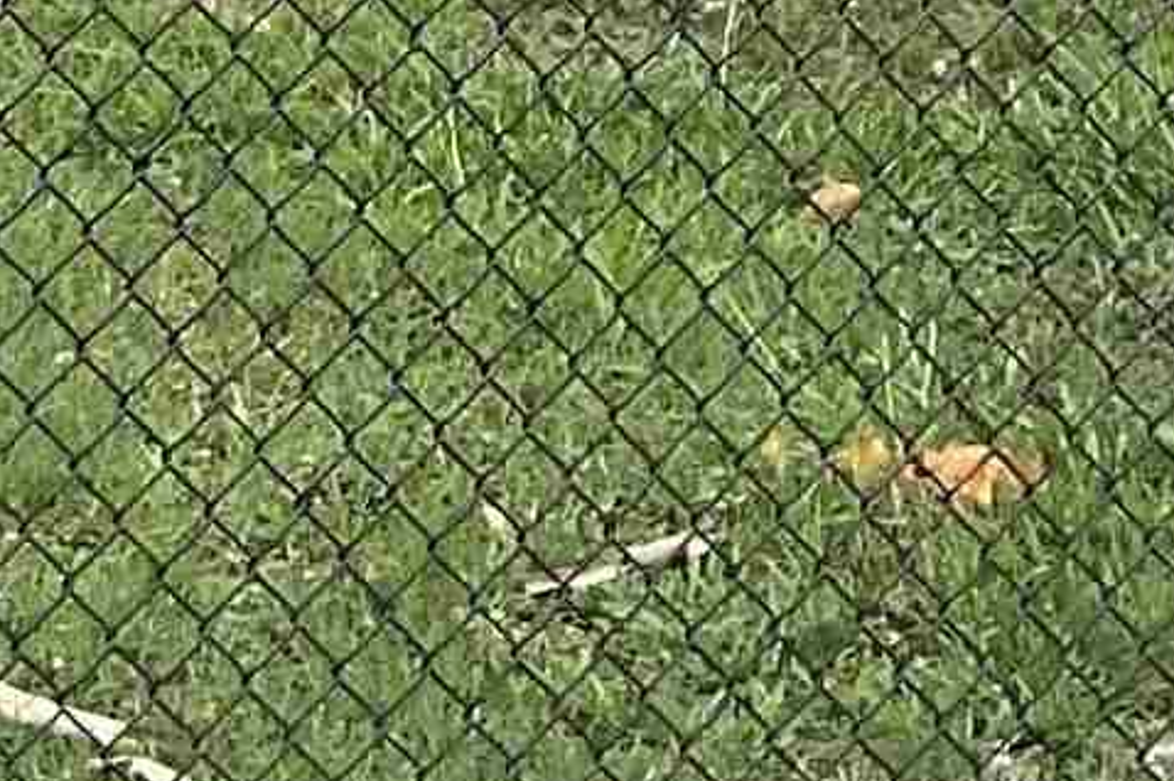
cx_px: 427
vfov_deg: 6.5
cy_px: -1540
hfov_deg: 10.6
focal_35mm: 194
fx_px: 6322
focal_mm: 3
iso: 50
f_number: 1.8
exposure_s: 1/120
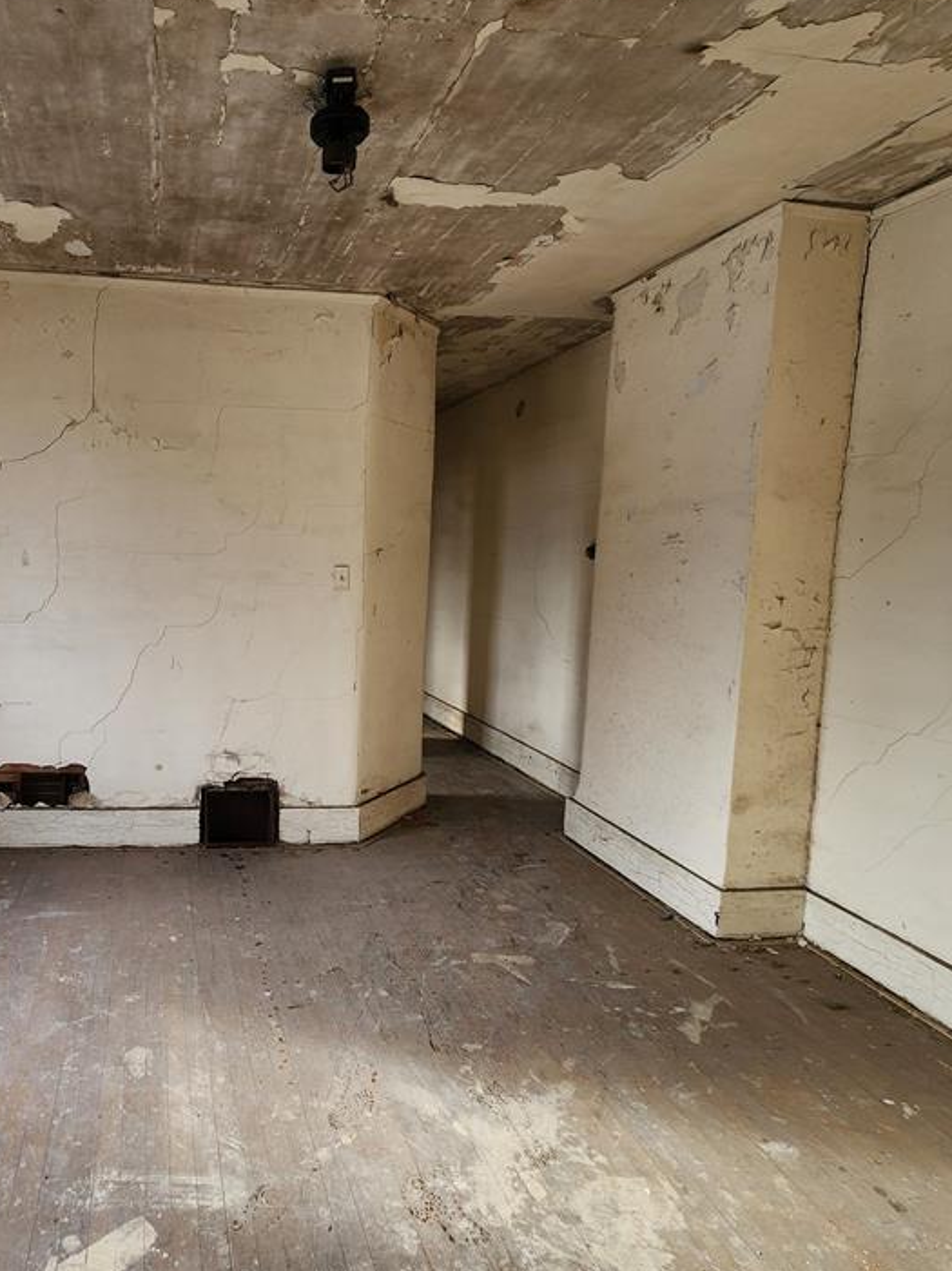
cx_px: 241
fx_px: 697
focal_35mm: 19
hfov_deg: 64.6
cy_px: 640
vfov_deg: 84.7
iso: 50
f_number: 2.2
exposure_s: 1/120
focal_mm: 2.2
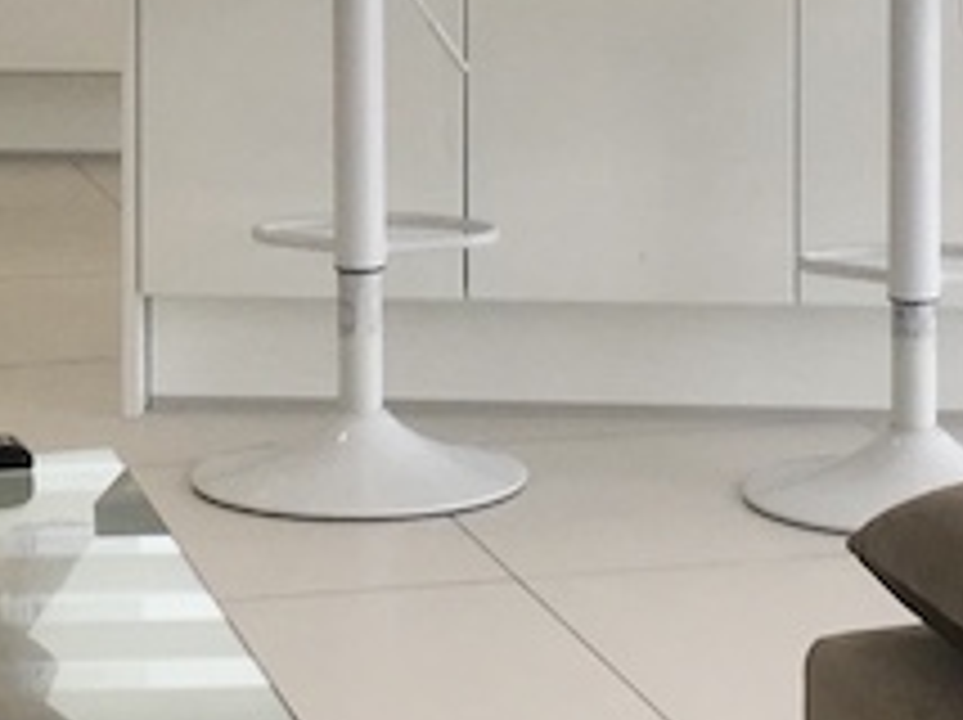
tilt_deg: -2.7
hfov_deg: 14.2
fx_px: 3863
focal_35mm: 139
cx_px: 531
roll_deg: +0.3
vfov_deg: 10.3
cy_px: -324
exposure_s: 1/100
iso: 32
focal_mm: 4.15
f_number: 2.2
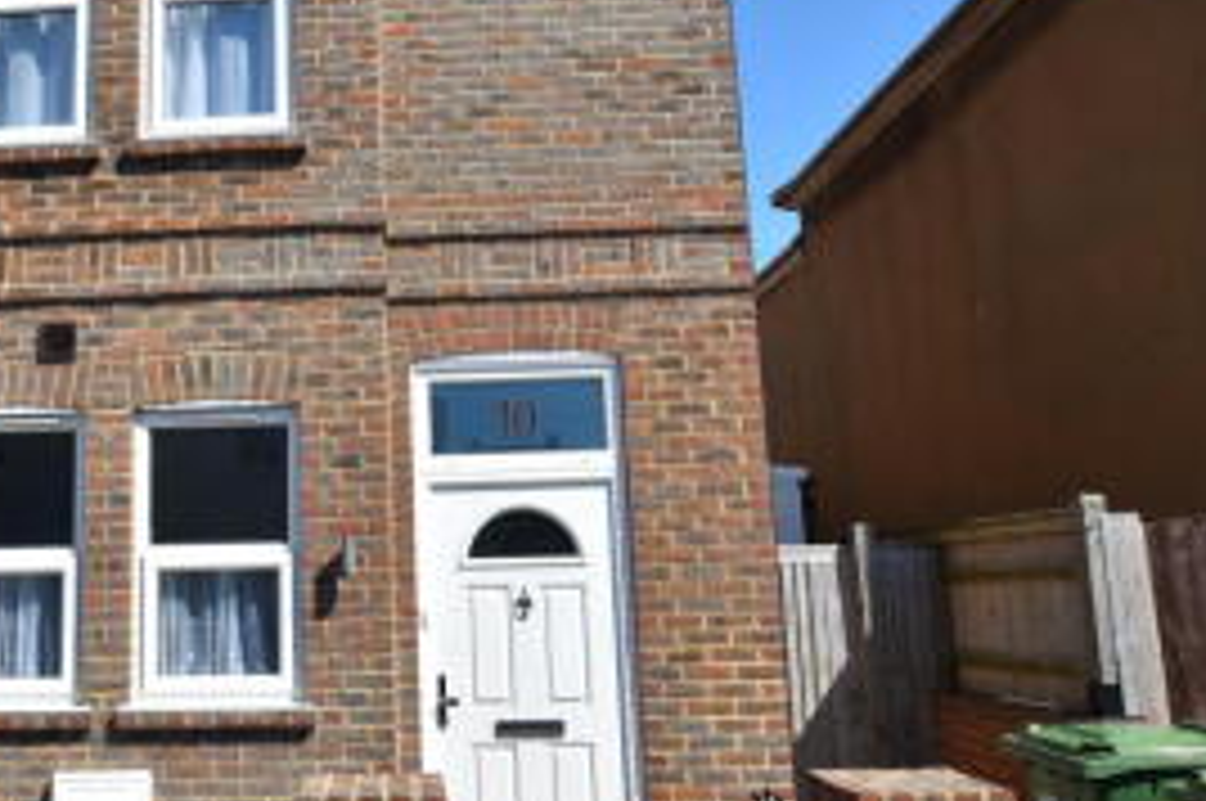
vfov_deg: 41.0
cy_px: 394
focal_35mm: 32
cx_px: 356
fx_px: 1071
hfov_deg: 56.8
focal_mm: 12
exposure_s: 1/320
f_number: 9
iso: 100
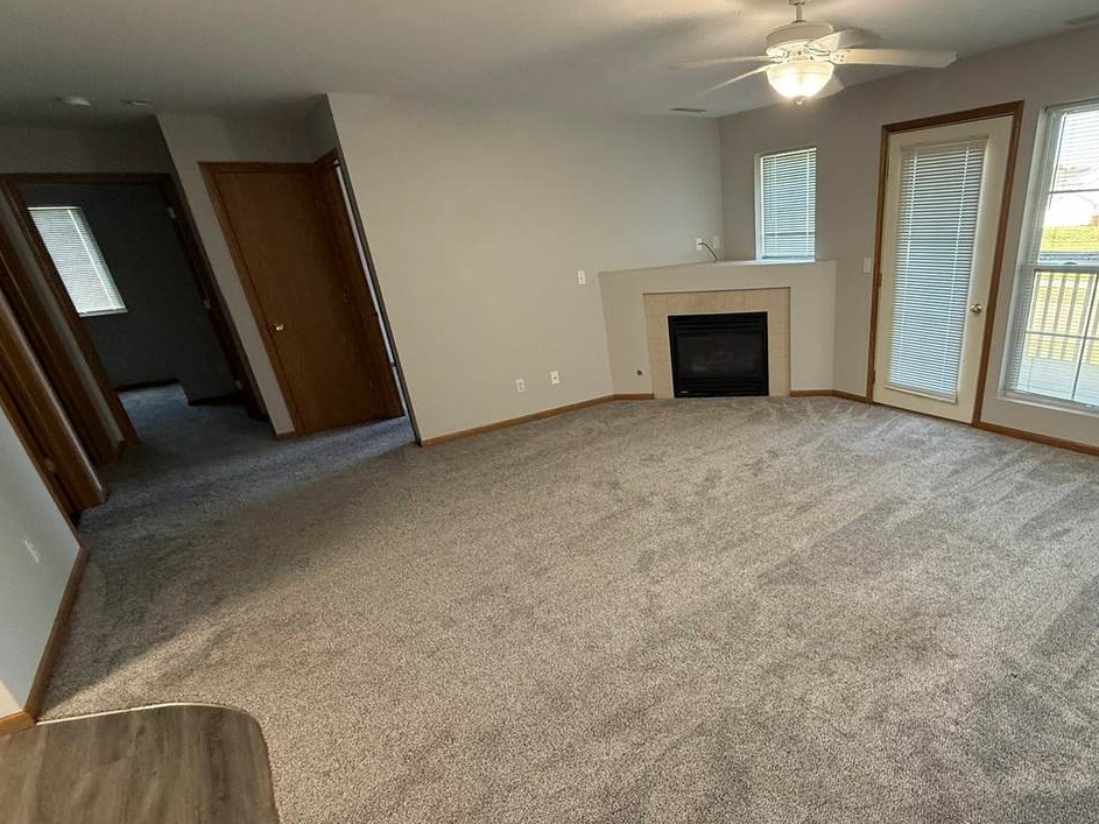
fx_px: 603
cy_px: 492
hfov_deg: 82.3
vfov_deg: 68.0
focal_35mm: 19
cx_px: 716
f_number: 2.2
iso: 500
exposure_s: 1/120
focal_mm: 2.22
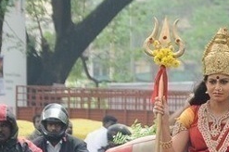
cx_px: 267
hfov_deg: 3.2
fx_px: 4047
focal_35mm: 637
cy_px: 210
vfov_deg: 2.2
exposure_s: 1/80
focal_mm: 105
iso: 400
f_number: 6.3
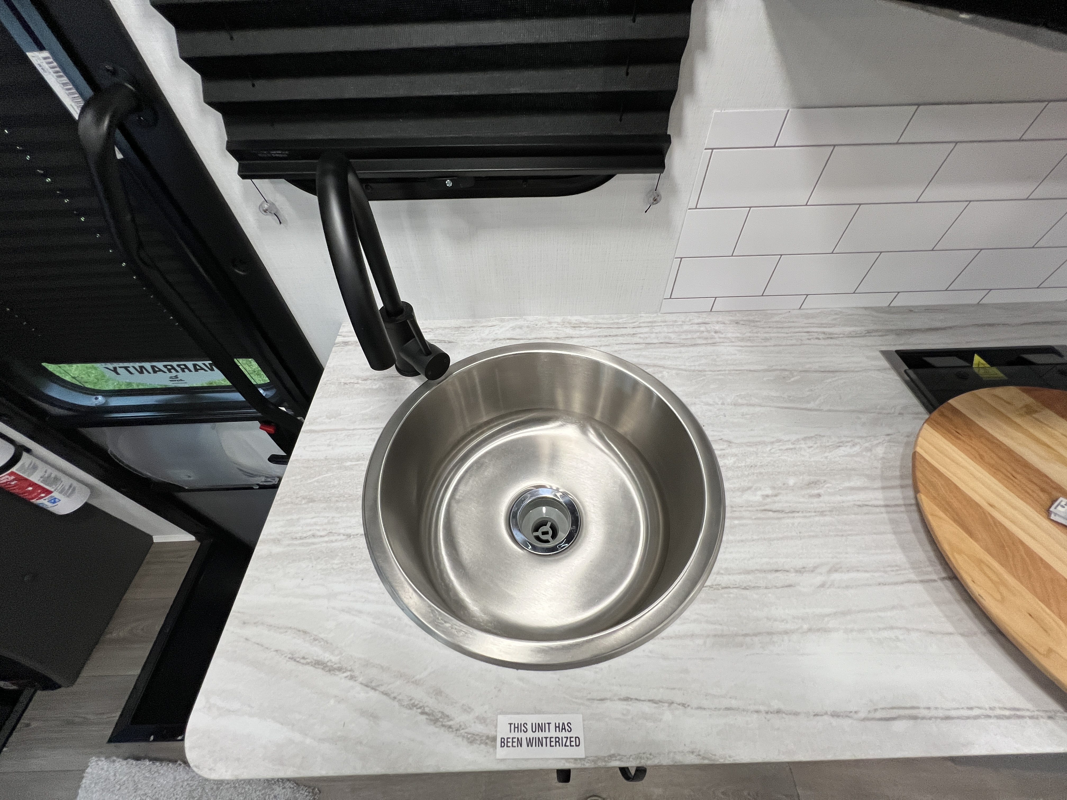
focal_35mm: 13
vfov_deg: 89.9
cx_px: 534
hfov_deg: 106.2
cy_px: 400
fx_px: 401
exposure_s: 1/99
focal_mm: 1.57
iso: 250
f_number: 1.8
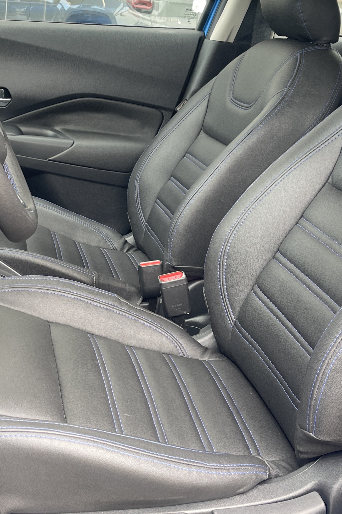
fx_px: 727
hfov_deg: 26.3
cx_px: 116
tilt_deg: -17.5
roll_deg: -6.7
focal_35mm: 51
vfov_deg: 38.9
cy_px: 239
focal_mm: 5.1
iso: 100
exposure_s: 1/120
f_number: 1.6
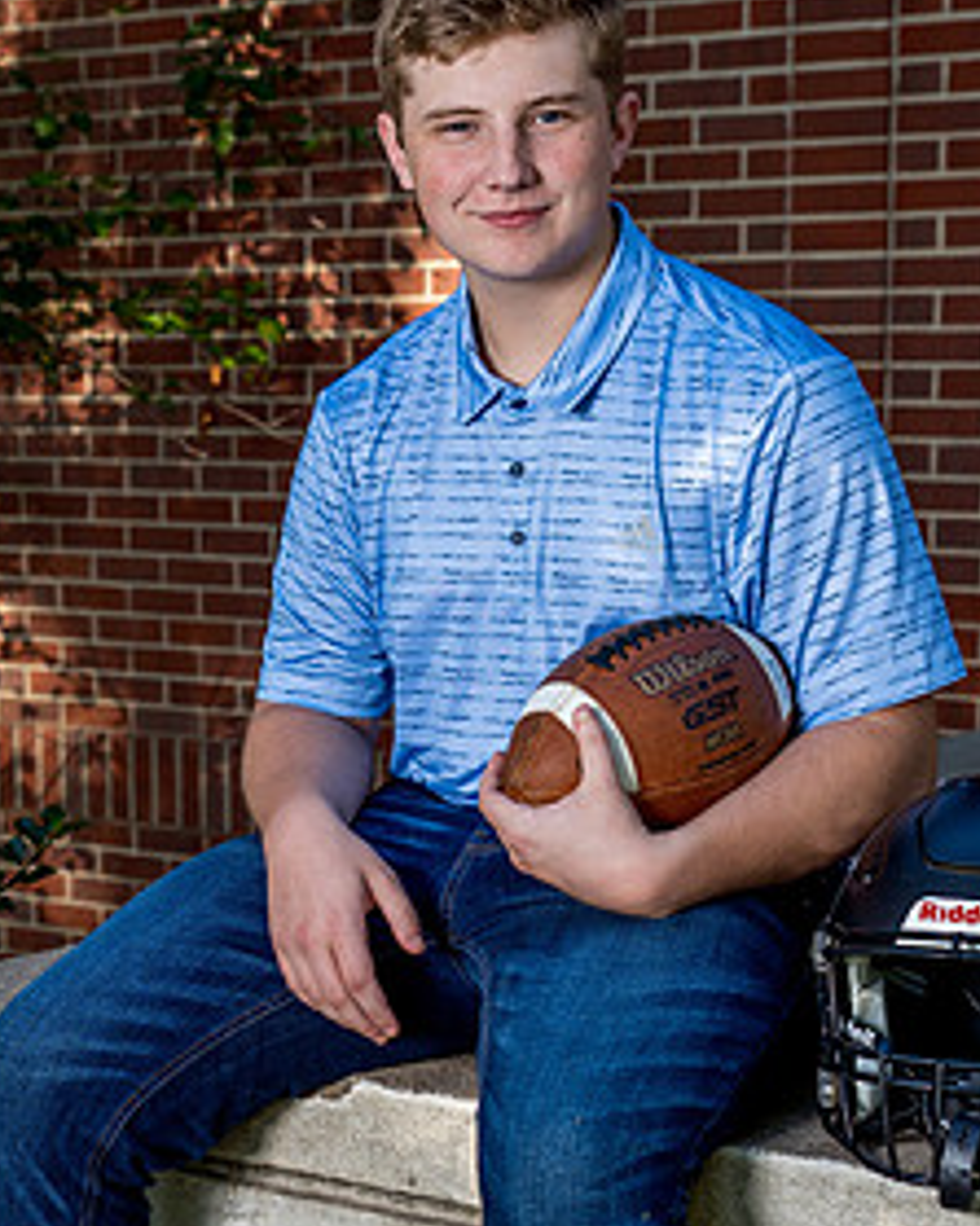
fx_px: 1923
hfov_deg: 28.5
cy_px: 637
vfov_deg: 35.4
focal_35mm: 53
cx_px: 598
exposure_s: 1/160
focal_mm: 35
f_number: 3.5
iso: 100
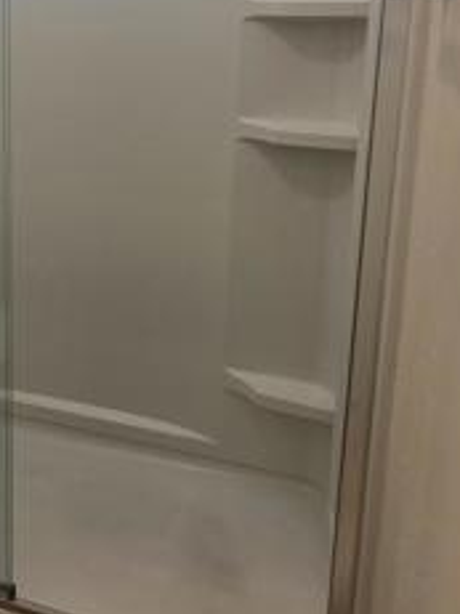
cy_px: 130
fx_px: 638
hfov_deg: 36.7
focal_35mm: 36
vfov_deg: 48.7
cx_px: 32
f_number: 1.9
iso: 40
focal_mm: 2.2
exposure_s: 1/120
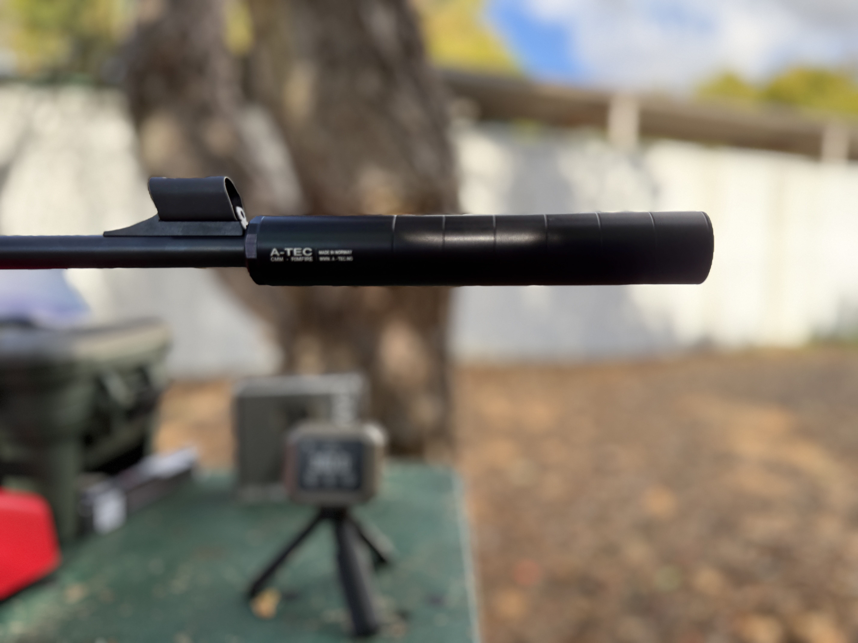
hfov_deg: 71.6
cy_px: 322
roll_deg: -0.2
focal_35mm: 24
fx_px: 595
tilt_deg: -3.2
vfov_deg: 56.8
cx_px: 429
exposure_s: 1/612
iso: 100
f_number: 1.78
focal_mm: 6.76
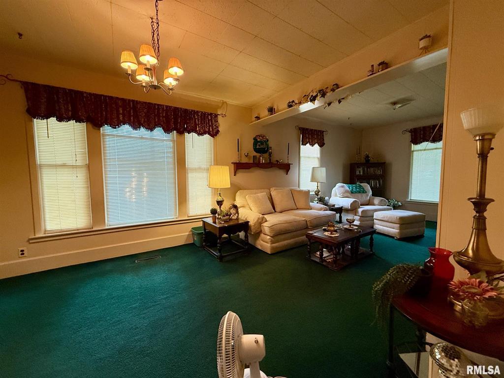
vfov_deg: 85.7
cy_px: 189
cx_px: 252
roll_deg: +1.1
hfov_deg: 102.1
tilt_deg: -3.7
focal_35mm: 14
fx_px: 204
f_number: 2.2
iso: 400
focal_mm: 2.22
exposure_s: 1/60
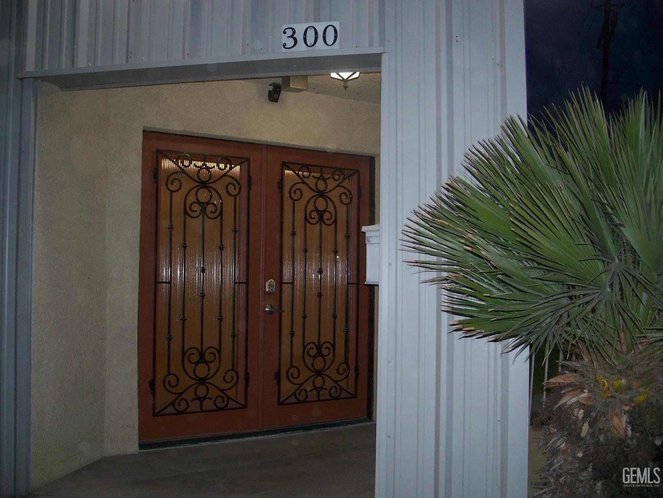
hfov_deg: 50.1
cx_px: 332
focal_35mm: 37
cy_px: 249
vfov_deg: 38.7
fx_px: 709
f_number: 2.8
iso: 200
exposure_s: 1/60
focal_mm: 7.8
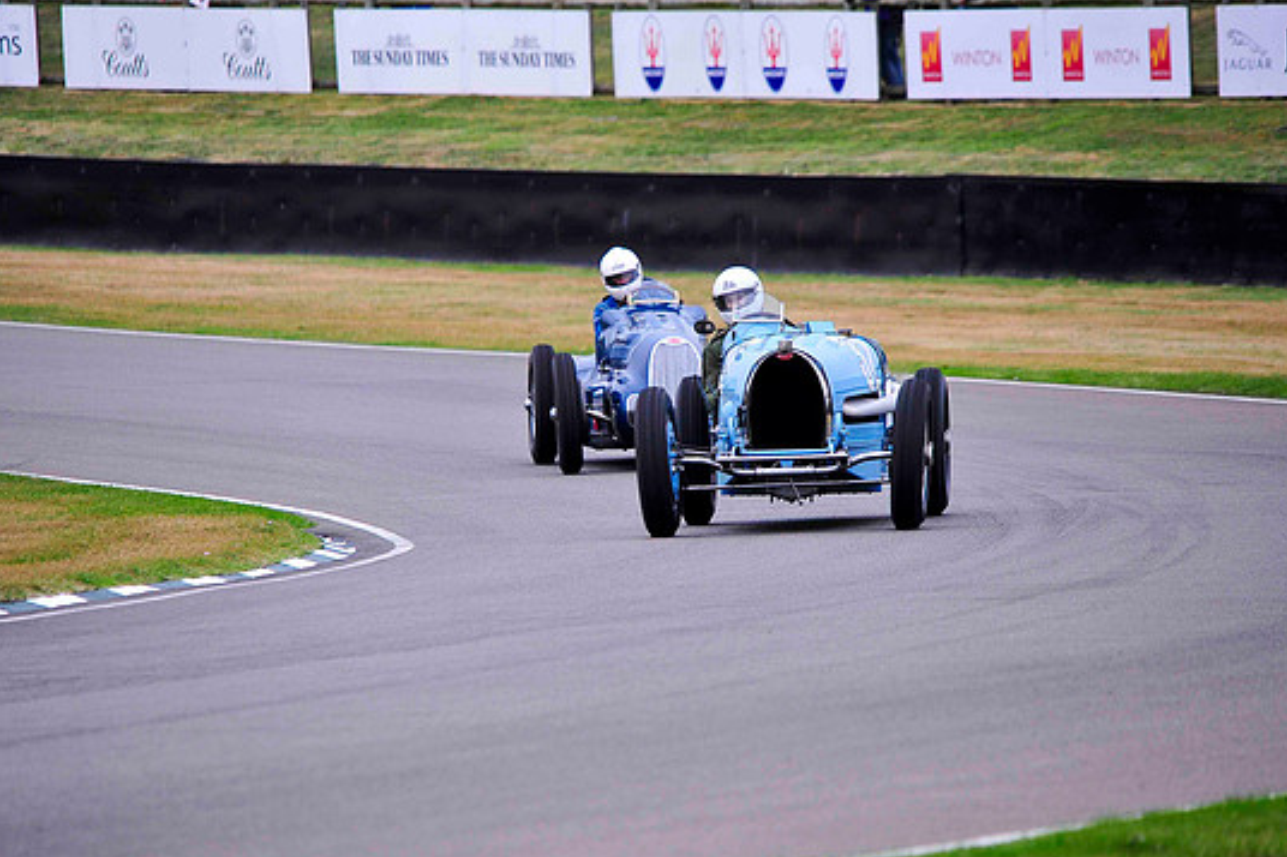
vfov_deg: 2.8
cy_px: 425
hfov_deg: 4.2
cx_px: 651
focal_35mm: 487
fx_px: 17404
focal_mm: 450
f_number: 8
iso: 800
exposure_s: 1/250
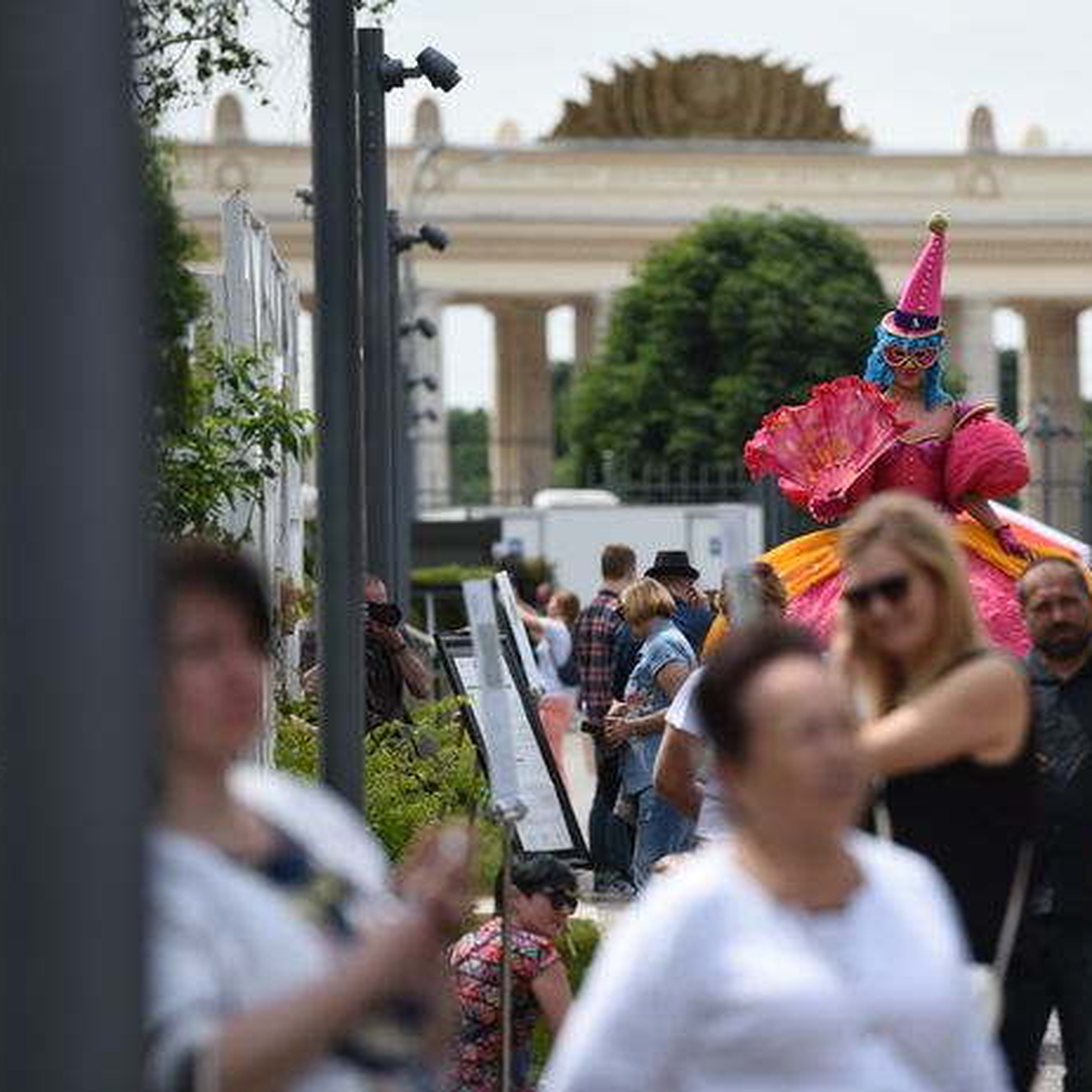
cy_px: 545
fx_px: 9172
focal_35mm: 257
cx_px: 814
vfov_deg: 6.8
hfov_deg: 6.8
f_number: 4
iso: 160
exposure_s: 1/1250
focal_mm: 200
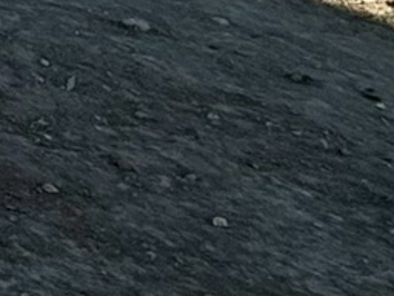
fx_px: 1275
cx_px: -934
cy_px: -410
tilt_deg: +6.8
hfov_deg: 9.9
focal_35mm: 112
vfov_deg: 11.1
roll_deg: -1.6
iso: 50
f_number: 2.2
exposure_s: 1/1125
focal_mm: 2.22
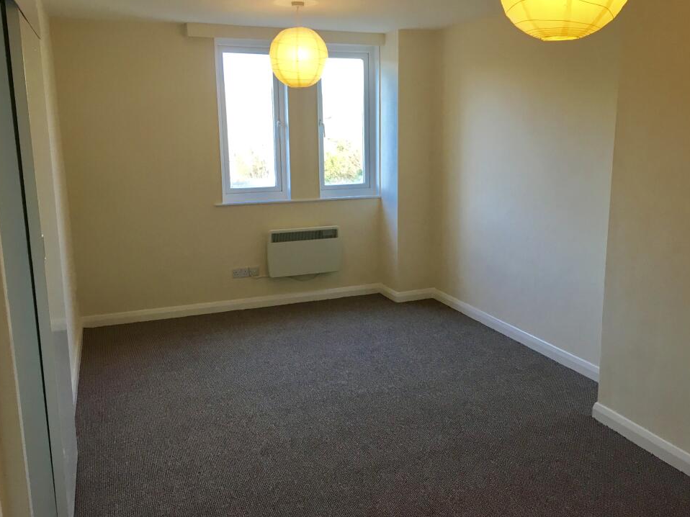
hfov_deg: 58.3
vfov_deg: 45.4
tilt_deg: -11.3
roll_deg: +1.1
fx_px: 618
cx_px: 360
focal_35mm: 31
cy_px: 253
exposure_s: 1/33
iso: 80
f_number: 2.2
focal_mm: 4.15
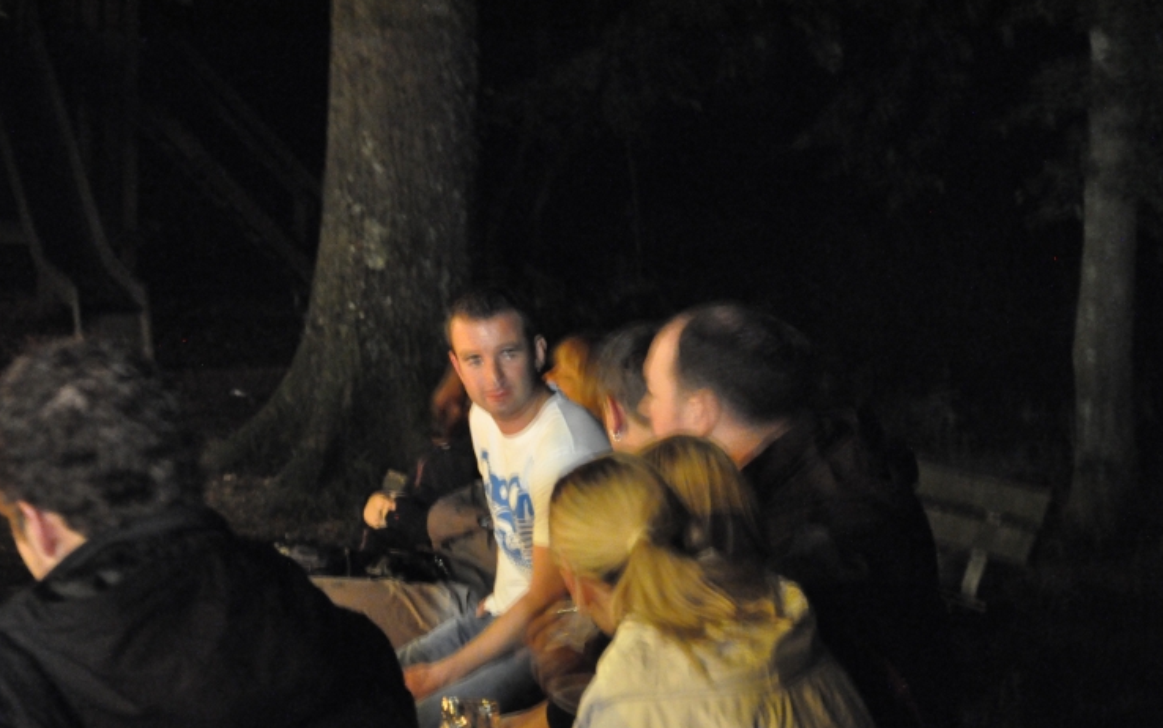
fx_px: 2727
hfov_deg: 24.1
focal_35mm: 86
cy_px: 382
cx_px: 607
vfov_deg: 15.2
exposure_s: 1/2
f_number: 5
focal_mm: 52
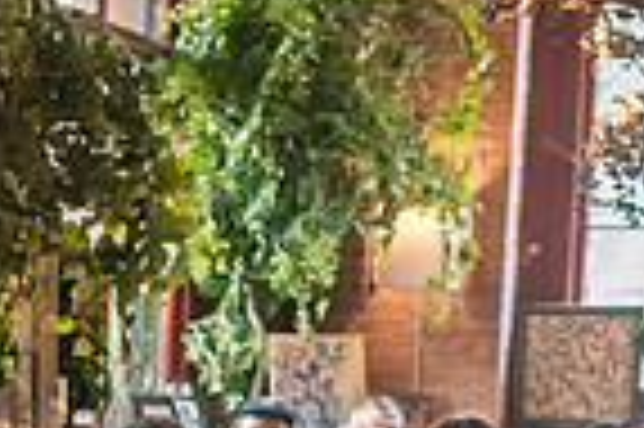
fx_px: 2537
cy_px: 642
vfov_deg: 9.4
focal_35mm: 142
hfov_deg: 13.2
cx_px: -464
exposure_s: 1/200
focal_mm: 35
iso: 4000
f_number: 4.5
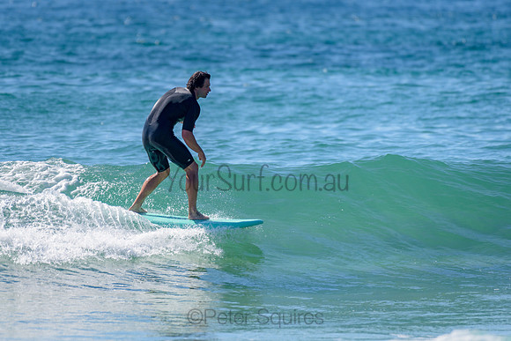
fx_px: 8700
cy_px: 137
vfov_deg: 2.2
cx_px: 198
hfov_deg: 3.4
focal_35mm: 613
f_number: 5.6
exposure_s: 1/2000
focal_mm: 500
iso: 125
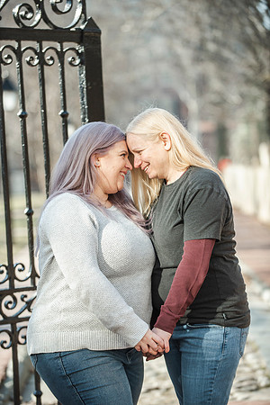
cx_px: 135
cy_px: 202
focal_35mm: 120
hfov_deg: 11.4
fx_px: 1350
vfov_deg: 17.1
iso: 640
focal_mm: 120
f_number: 3.2
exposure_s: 1/2000
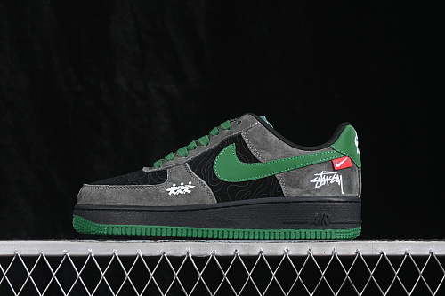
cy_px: 148
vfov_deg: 18.2
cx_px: 222
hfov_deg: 27.0
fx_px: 927
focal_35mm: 75
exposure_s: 1/60
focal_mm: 50
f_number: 6.3
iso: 160
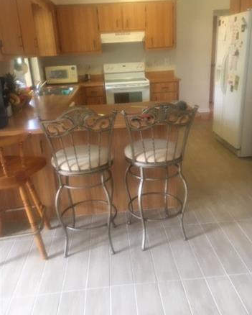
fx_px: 289
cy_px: 154
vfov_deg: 57.1
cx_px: 129
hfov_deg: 47.2
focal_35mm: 31
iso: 200
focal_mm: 4.15
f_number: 2.2
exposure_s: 1/24
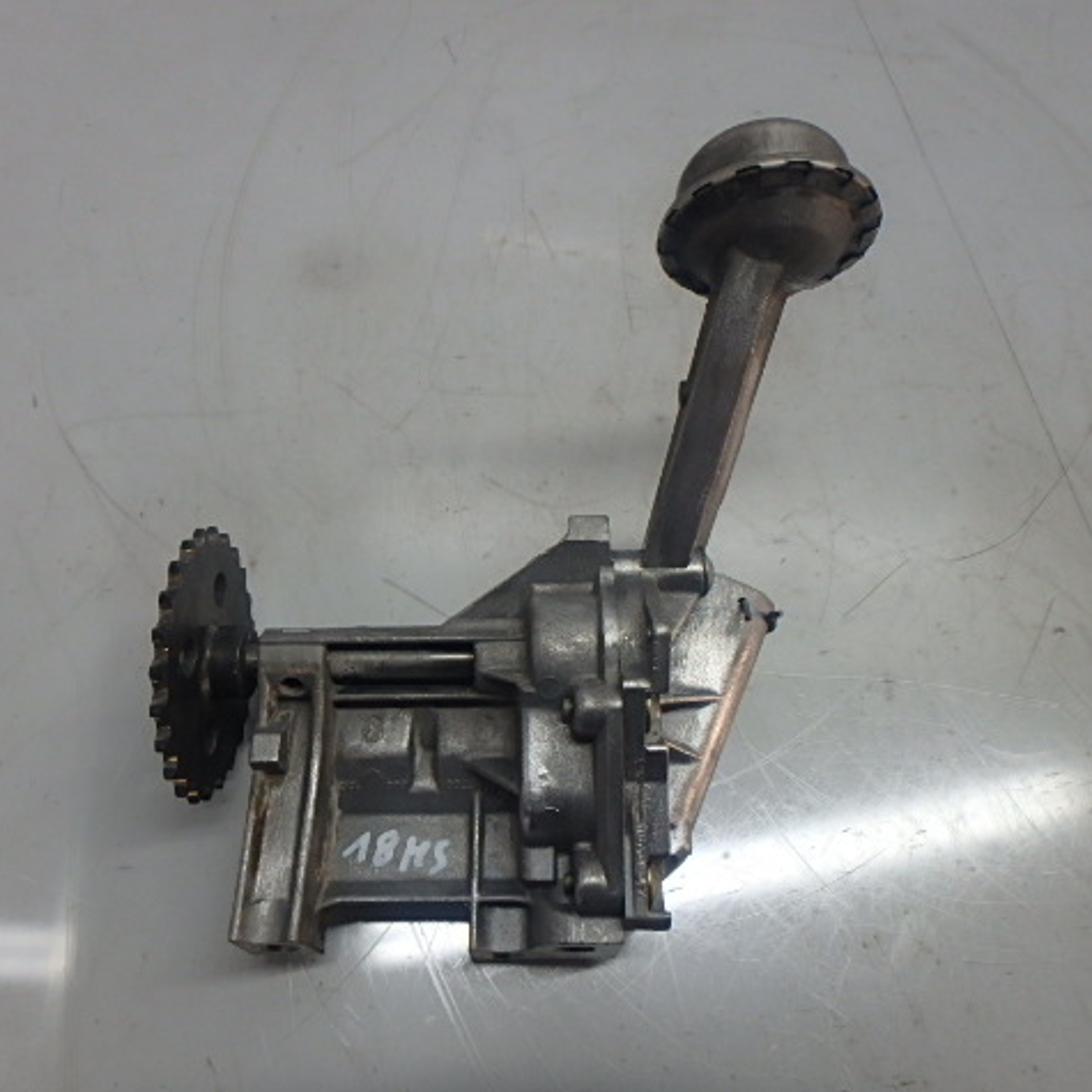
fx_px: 892
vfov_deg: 62.9
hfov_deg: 62.9
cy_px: 549
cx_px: 540
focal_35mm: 25
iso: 200
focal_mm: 3.7
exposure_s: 1/60
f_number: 3.5
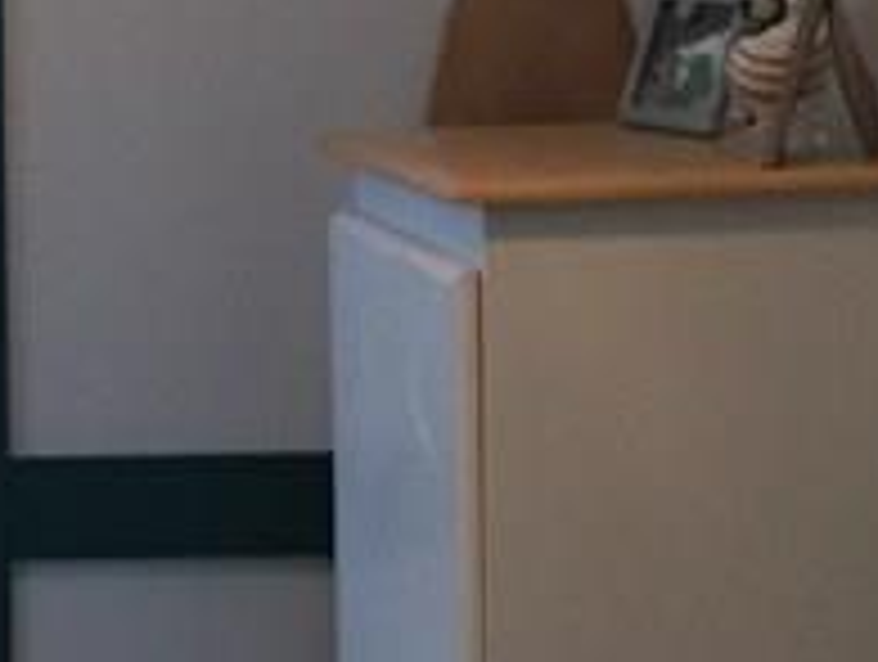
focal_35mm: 152
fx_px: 3862
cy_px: 270
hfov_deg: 12.5
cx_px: -284
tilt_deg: -5.5
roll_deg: +0.7
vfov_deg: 9.8
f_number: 2.2
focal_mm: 4.15
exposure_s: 1/30
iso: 200
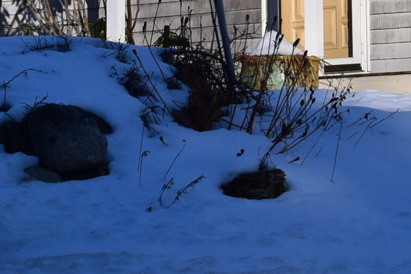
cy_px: -213
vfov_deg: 6.4
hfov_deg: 9.7
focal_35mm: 210
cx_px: 406
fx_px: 2397
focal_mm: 35
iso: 220
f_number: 11
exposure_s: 1/500
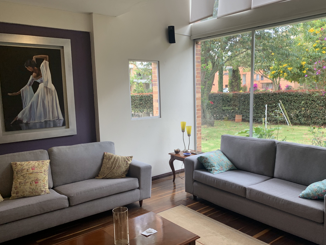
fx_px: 292
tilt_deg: -10.8
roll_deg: -0.5
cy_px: 131
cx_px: 181
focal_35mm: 31
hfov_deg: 58.2
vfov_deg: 45.4
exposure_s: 1/120
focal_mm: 4.25
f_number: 1.8
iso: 40
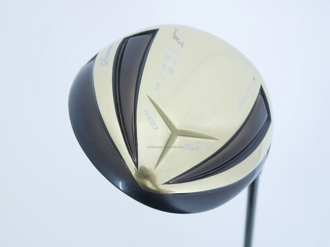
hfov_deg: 38.2
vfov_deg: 29.1
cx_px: 165
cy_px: 124
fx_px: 477
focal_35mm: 50
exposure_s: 1/60
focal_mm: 25
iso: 1600
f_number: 4.5
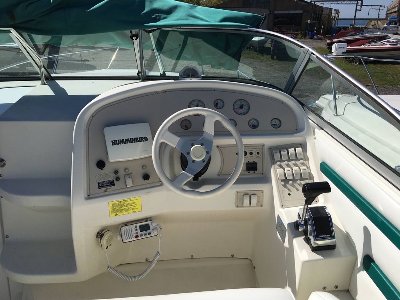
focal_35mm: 29
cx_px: 200
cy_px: 150
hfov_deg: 61.7
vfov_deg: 48.2
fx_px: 335
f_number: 2.2
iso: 25
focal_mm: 4.15
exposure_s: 1/4274
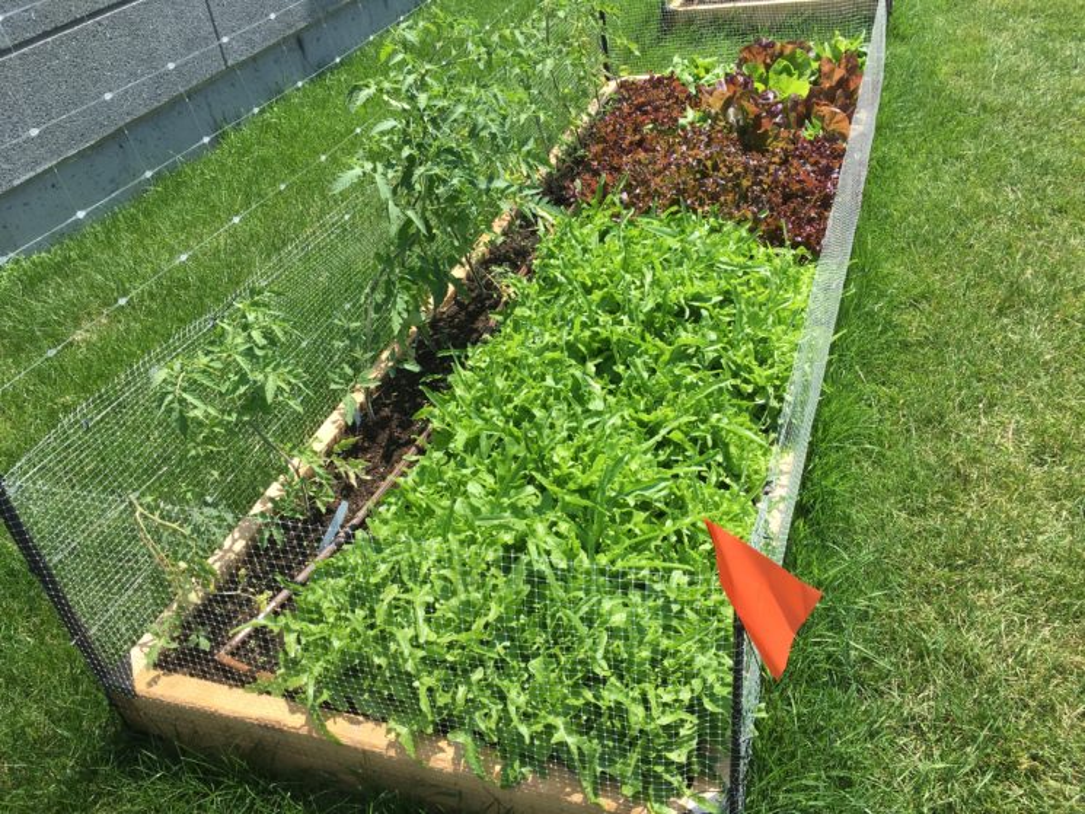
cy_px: 407
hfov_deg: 61.7
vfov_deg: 48.2
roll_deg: +8.1
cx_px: 542
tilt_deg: -33.6
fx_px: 909
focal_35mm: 29
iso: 25
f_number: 2.2
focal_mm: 4.15
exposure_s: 1/986
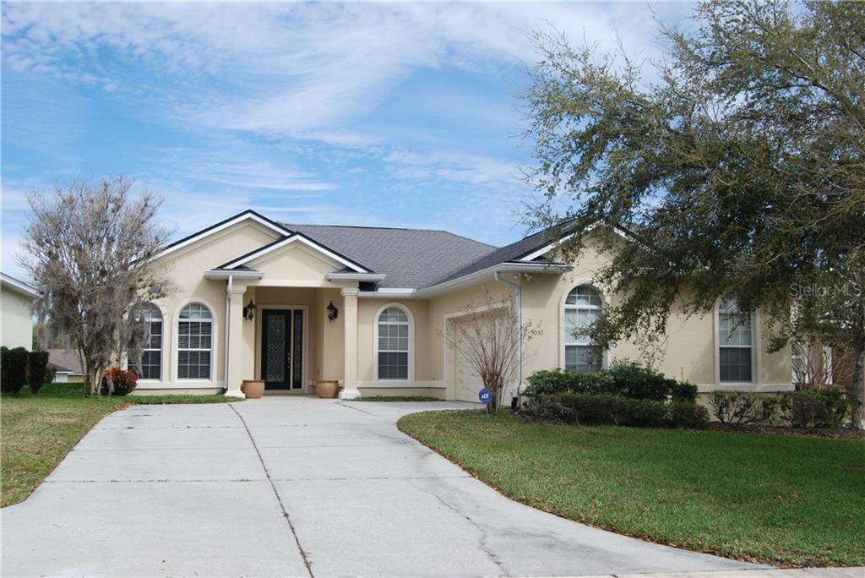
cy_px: 289
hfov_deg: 53.1
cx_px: 432
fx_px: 865
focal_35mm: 36
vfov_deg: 36.9
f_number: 8
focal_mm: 24
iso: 100
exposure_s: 1/250
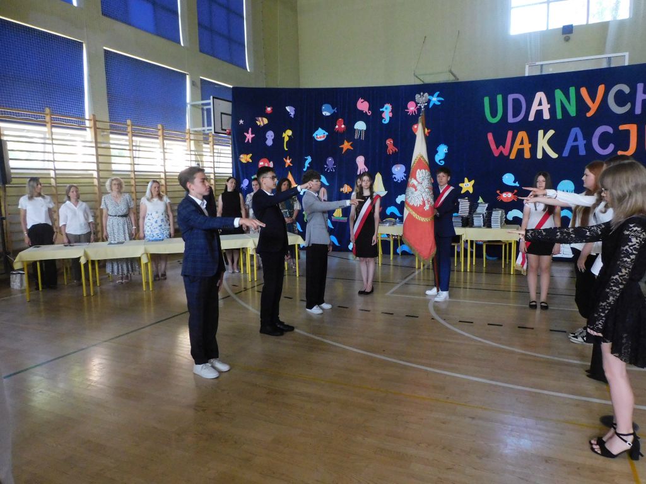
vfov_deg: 56.8
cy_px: 242
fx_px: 448
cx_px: 323
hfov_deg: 71.6
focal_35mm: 24
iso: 800
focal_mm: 4.3
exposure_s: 1/50
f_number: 3.3
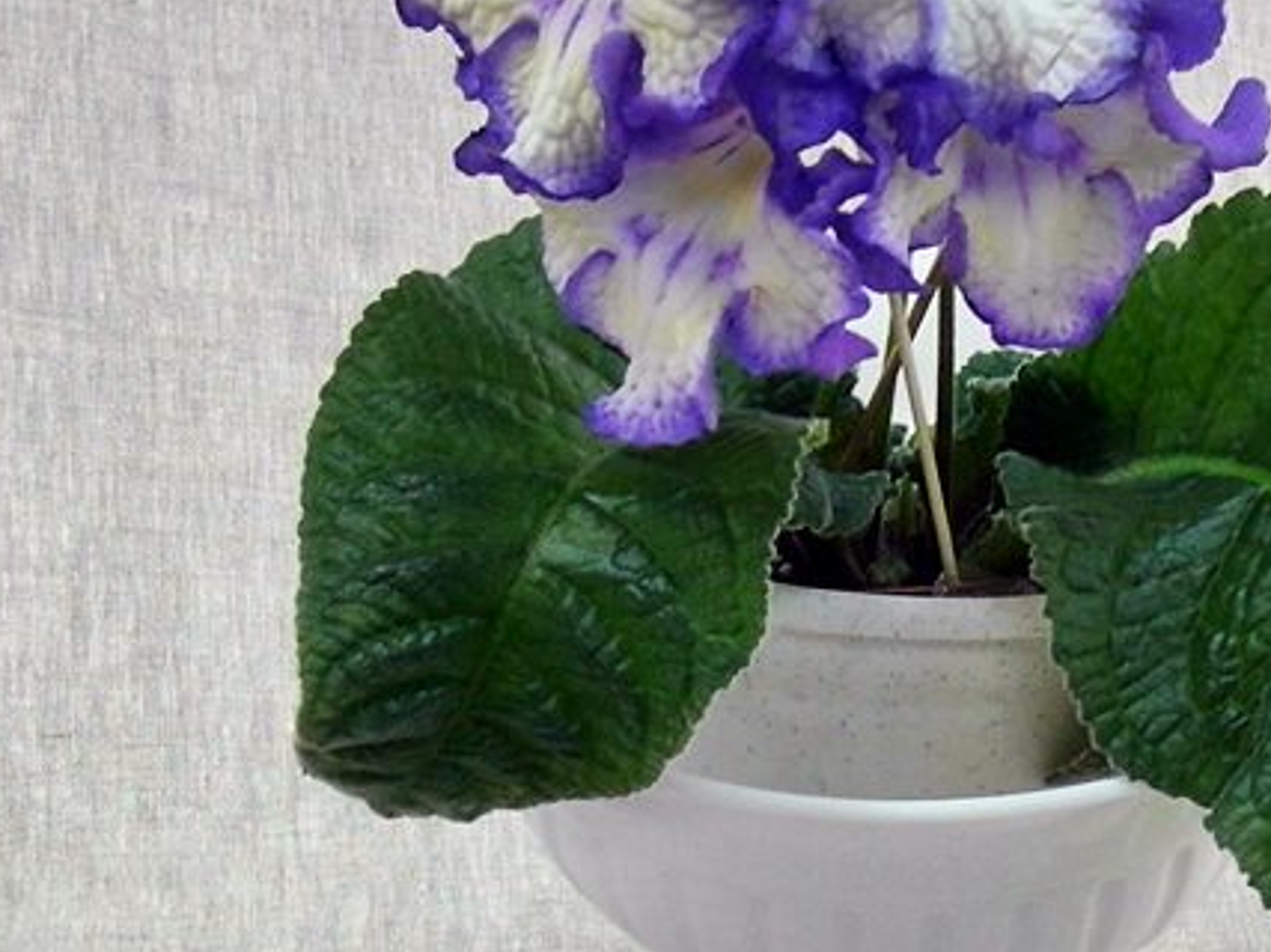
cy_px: 298
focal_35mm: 45
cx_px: 914
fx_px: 1652
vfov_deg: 31.8
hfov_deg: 41.2
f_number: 2.5
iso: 100
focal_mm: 5.2
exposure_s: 1/45
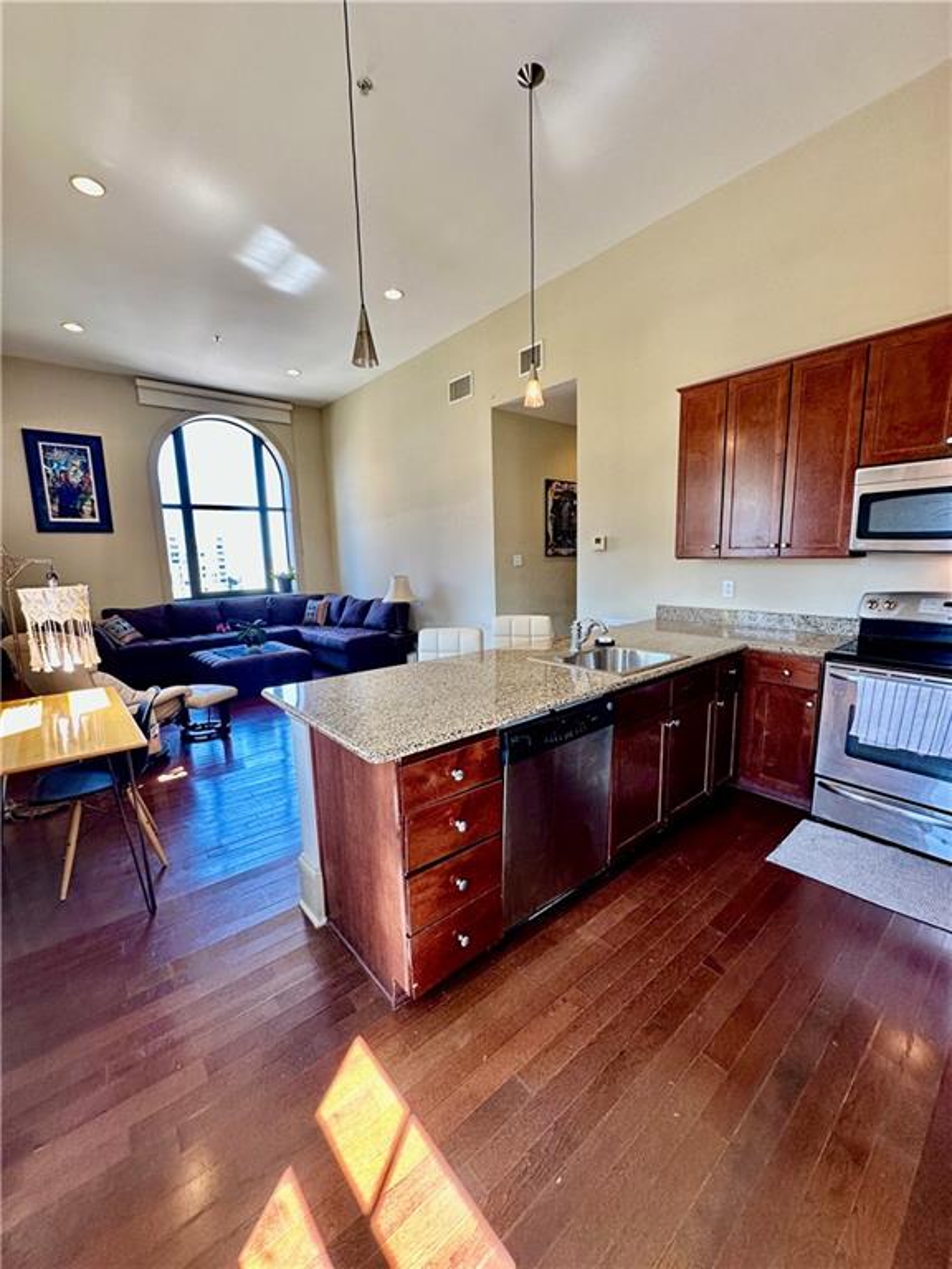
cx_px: 476
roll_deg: +1.0
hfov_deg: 85.7
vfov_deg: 102.1
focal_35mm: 14
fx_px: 513
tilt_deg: -9.0
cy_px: 634
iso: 160
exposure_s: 1/120
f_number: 2.2
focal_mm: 2.22
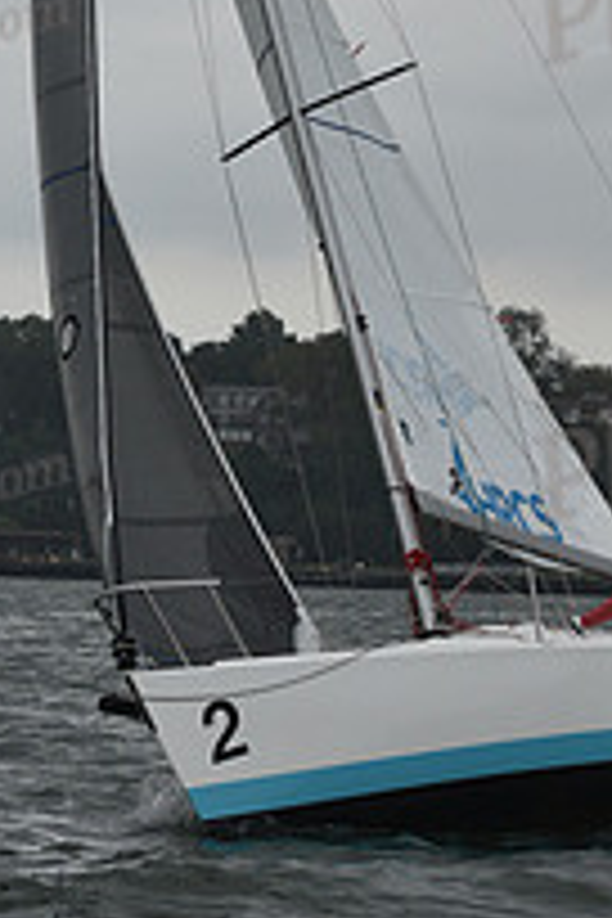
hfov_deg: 6.9
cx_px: 304
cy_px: -220
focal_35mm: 199
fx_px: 5074
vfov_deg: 10.2
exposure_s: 1/800
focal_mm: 70
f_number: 6.3
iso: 320
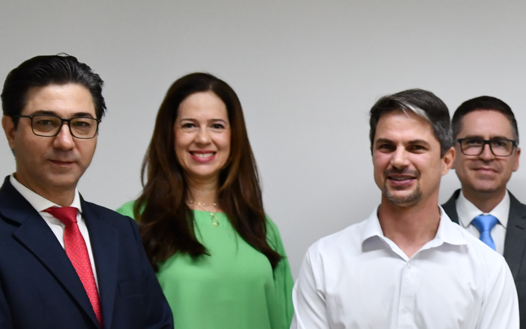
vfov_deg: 12.6
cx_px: 672
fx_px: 1477
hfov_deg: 18.8
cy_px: 284
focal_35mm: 103
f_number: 2.8
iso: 800
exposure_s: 1/250
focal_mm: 24
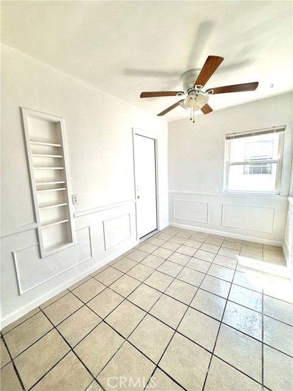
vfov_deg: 102.1
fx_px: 158
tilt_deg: -7.7
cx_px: 146
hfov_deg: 85.7
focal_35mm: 14
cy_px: 196
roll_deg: +2.3
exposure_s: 1/225
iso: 50
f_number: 2.2
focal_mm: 2.22
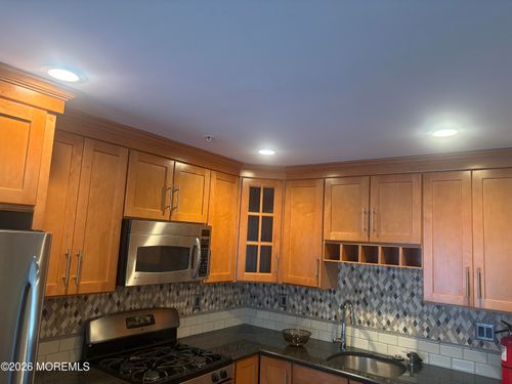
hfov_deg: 67.3
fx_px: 385
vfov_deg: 53.1
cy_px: 192
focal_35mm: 26
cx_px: 256
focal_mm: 5.96
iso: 200
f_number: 1.6
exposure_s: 1/60
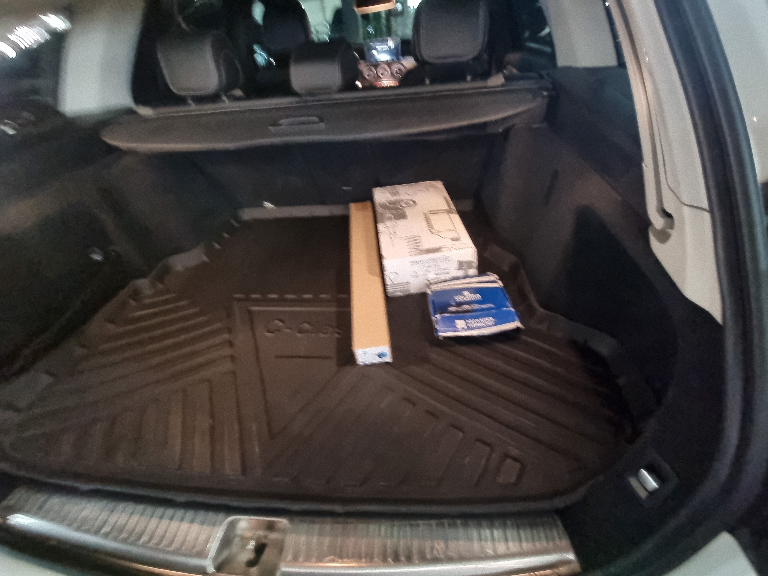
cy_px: 288
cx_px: 384
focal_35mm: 13
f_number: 2.2
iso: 1250
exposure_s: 1/24
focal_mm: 2.2
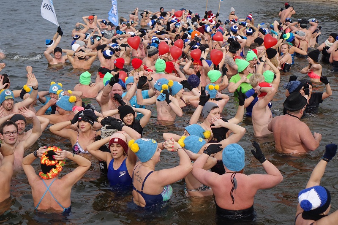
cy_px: 112
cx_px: 169
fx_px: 666
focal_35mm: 71
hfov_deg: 28.5
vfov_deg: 19.2
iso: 125
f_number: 4
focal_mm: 26.18
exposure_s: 1/500
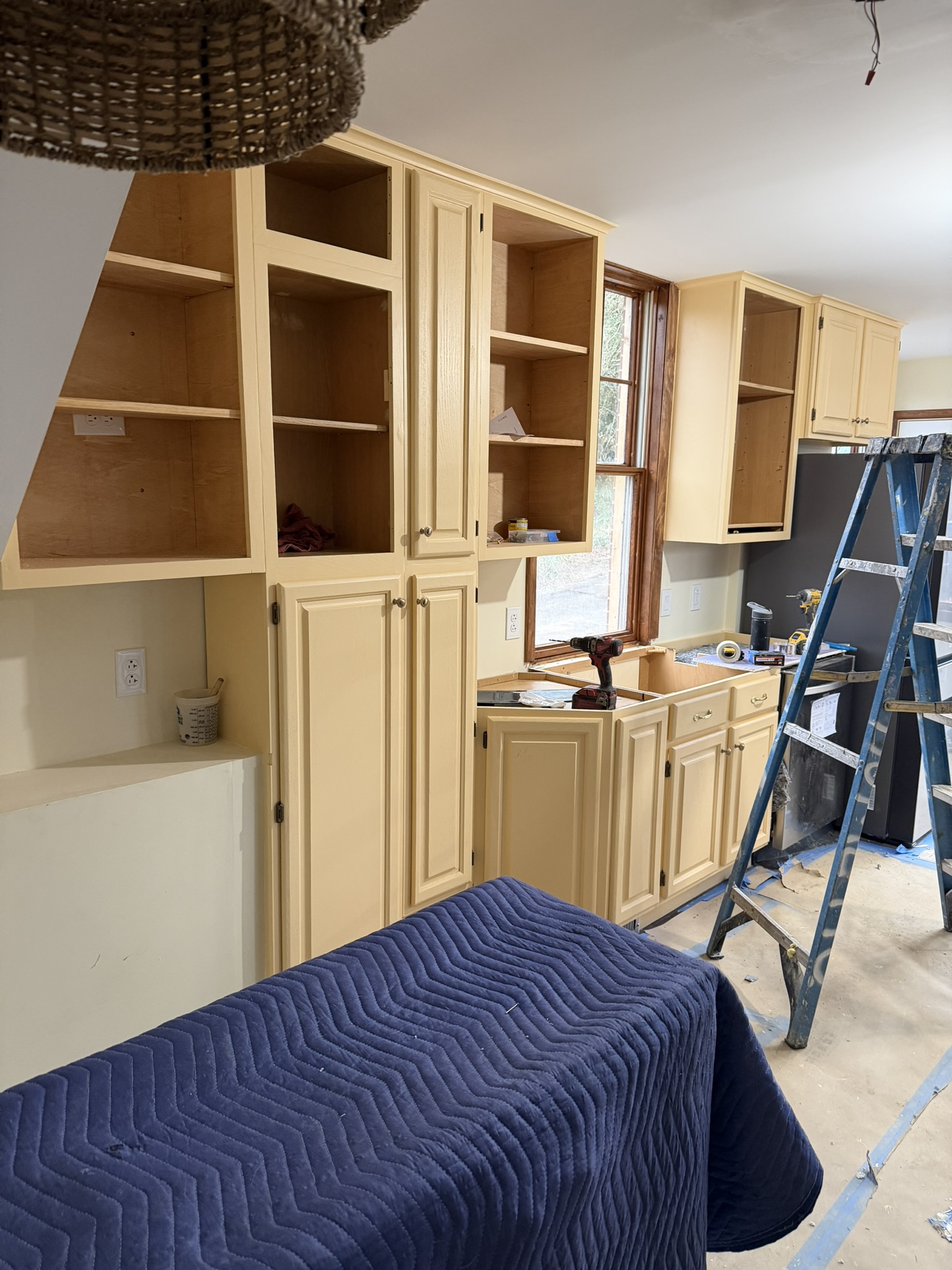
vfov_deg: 71.6
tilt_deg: -9.0
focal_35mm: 24
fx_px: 880
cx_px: 476
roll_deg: -0.9
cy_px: 635
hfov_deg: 56.8
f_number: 1.78
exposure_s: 1/60
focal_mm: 6.76
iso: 320
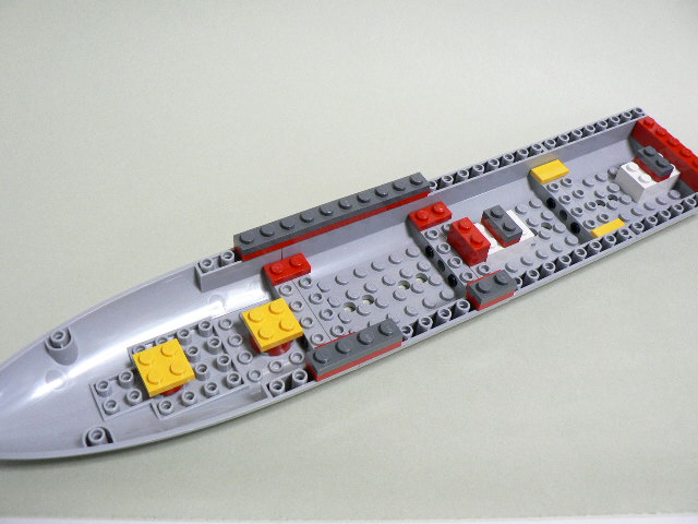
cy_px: 262
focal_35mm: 36
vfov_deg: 39.7
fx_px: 726
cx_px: 349
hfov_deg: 51.4
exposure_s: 1/15
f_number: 2.8
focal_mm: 6
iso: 150
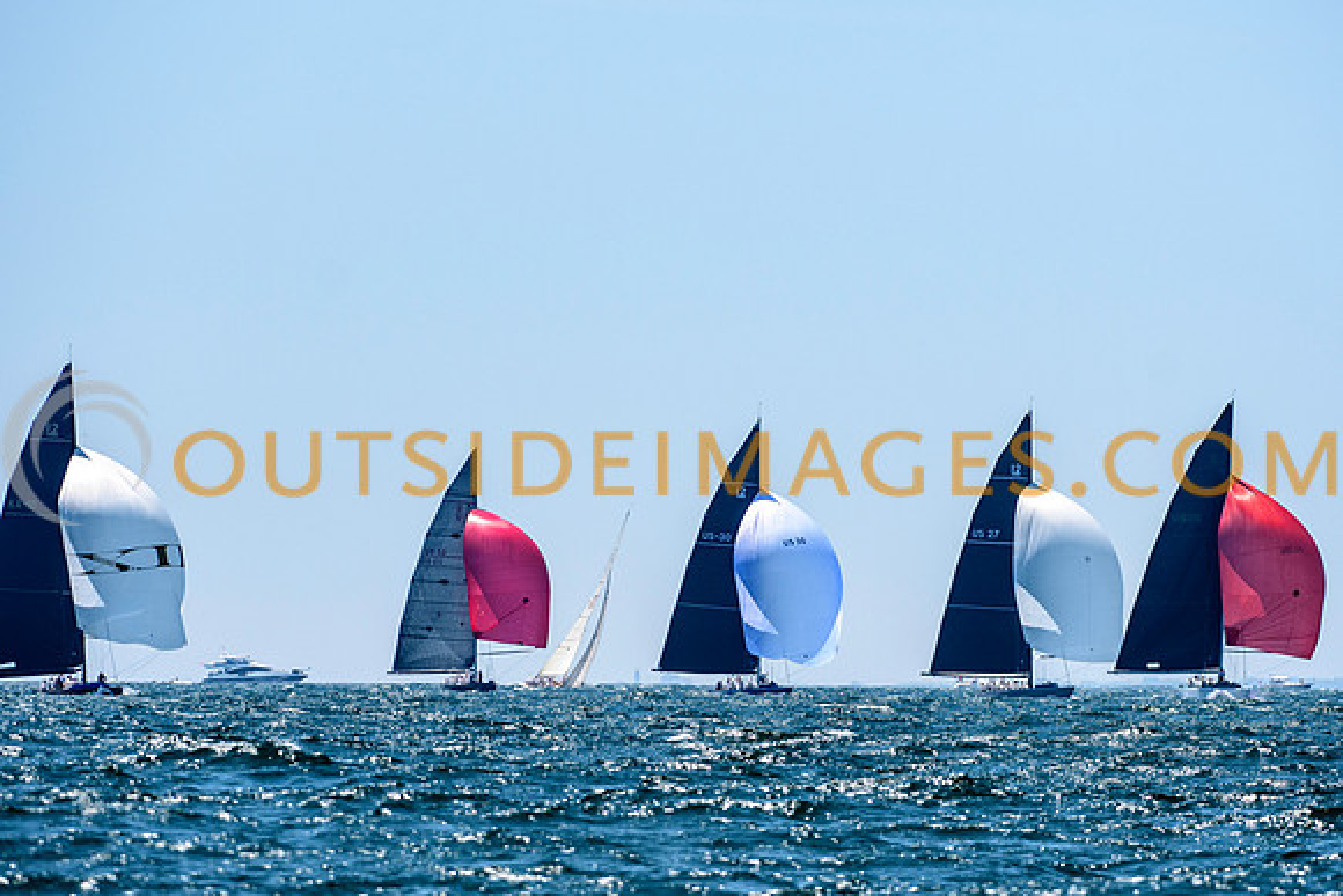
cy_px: 418
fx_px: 16936
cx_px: 717
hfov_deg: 4.5
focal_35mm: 454
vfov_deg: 3.0
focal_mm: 280
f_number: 5.6
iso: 400
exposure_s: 1/3200
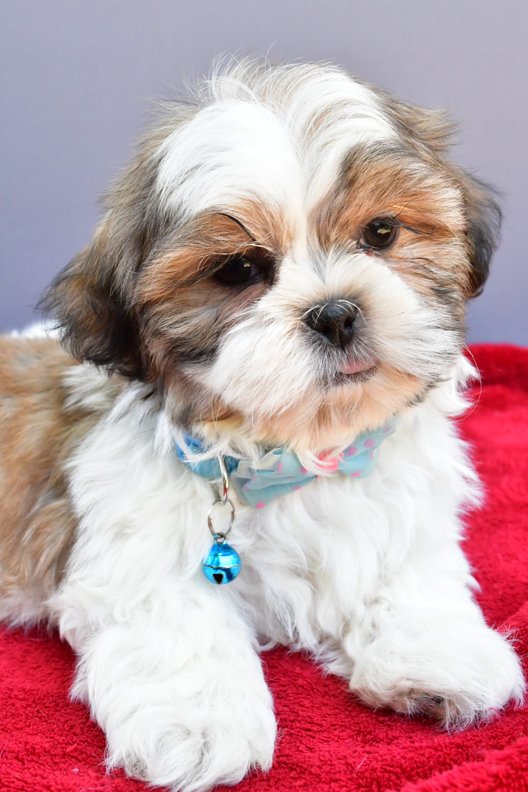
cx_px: 264
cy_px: 396
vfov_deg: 46.4
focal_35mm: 42
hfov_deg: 31.9
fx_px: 924
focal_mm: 28
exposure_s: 1/320
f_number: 10
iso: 5000
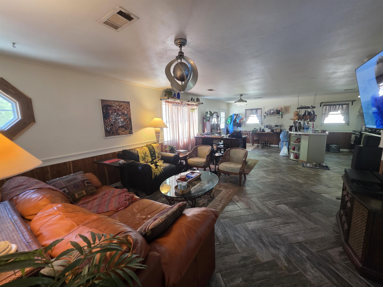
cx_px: 192
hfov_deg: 106.2
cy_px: 144
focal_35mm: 13
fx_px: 144
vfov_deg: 89.9
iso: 320
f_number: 1.9
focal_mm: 2.2
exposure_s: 1/60
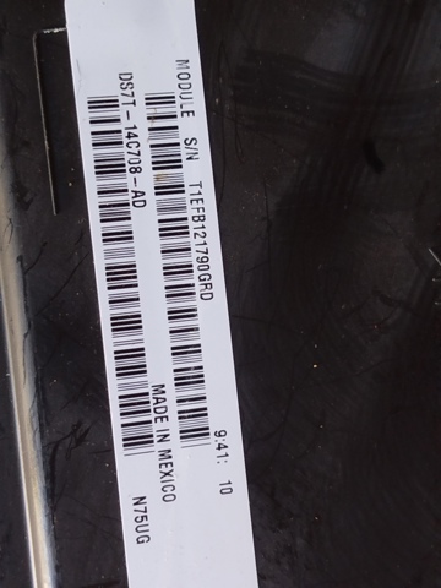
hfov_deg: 20.4
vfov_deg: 27.0
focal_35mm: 72
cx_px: 220
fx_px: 1223
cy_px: 294
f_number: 1.7
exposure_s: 1/33
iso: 320
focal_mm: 5.31
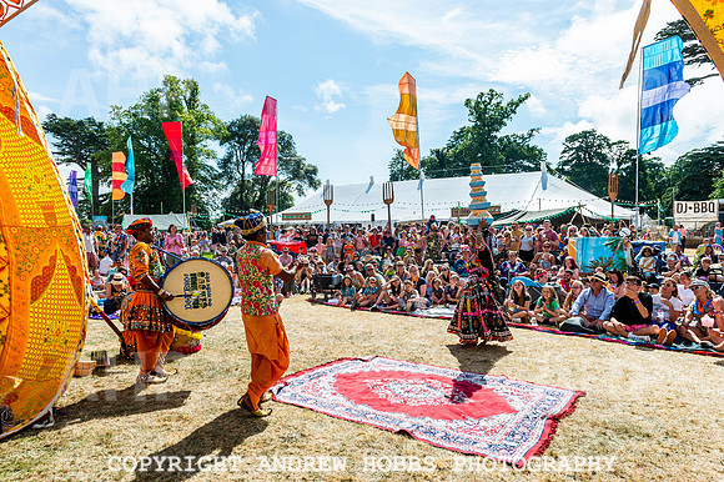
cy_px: 241
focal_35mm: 24
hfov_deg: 73.8
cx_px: 362
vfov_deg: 53.1
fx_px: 482
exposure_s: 1/1000
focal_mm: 24
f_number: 8
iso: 400
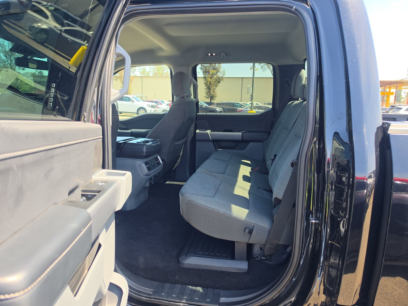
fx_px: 271
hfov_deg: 73.9
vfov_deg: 58.9
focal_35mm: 23
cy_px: 153
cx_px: 204
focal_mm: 6.5
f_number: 1.4
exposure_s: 1/170
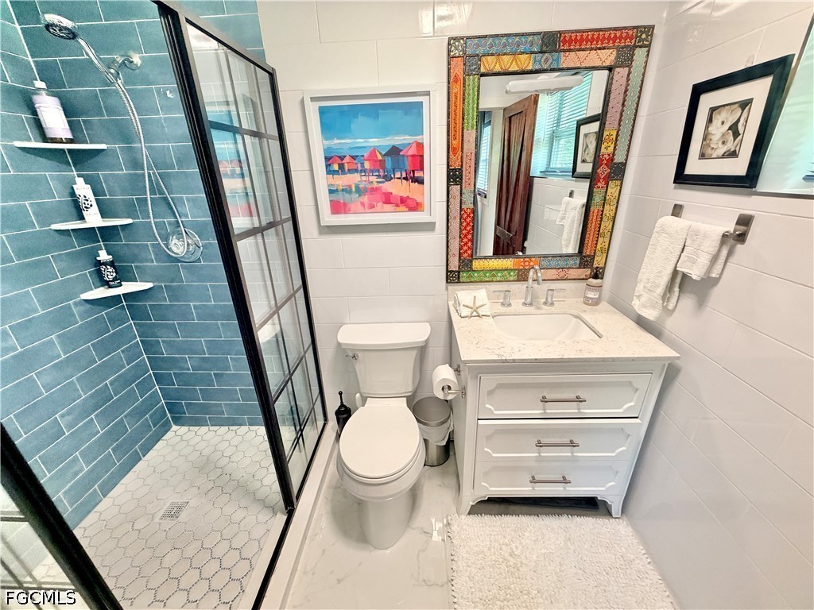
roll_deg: +2.6
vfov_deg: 85.7
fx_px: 329
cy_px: 305
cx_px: 407
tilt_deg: -23.4
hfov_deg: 102.1
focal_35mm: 14
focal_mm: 2.22
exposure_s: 1/76
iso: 320
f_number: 2.2
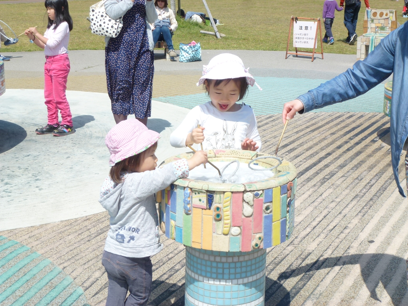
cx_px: 204
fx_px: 672
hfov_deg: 33.8
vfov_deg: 25.7
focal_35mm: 57
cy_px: 153
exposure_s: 1/800
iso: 100
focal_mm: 10.1
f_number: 4.4
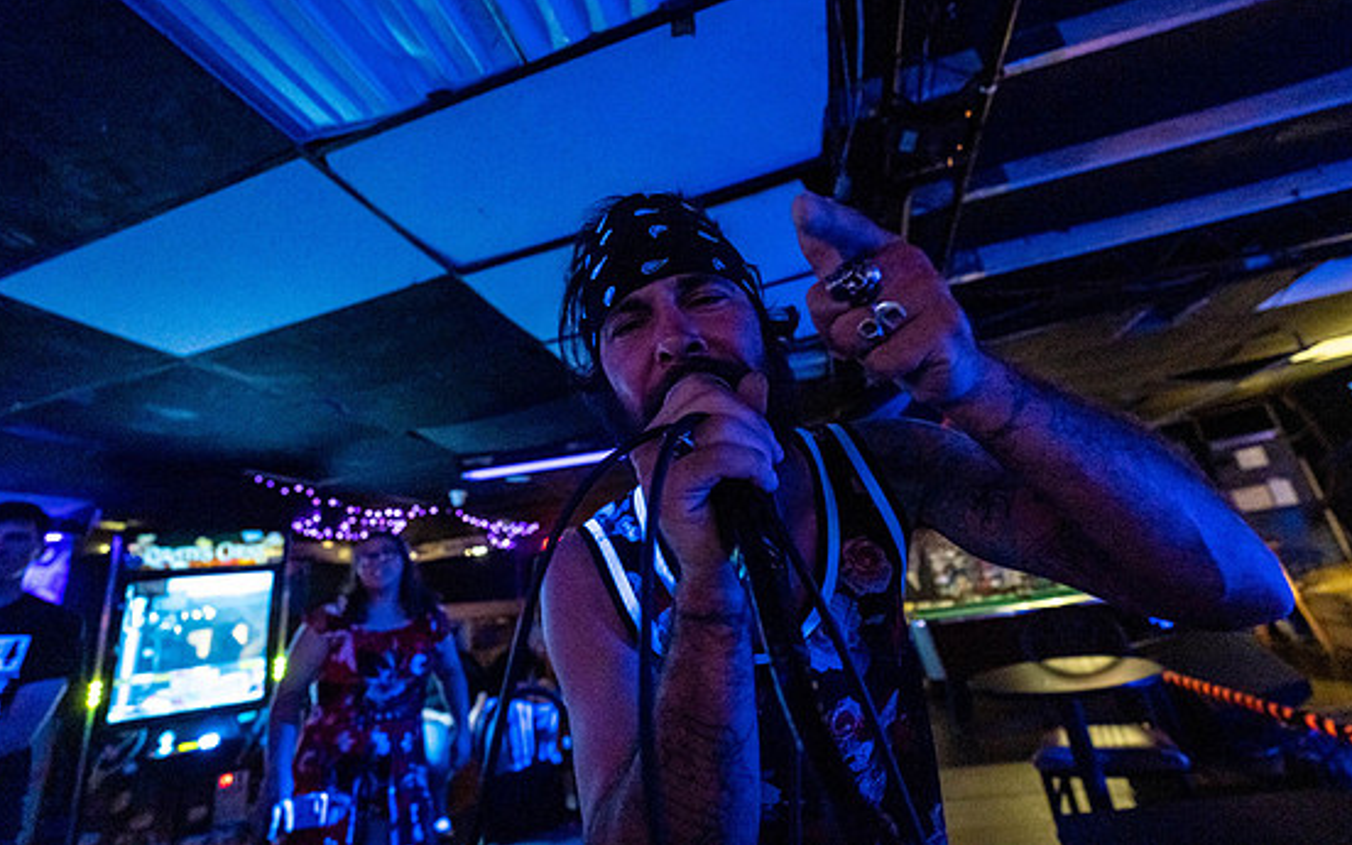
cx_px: 676
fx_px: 553
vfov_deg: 74.5
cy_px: 376
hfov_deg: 101.5
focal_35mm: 15
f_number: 2.8
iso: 3200
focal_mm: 14
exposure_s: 1/160
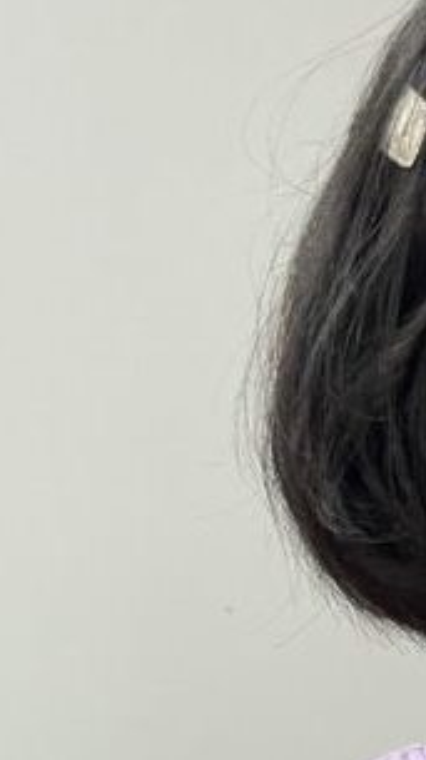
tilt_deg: -9.8
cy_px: 944
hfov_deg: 6.4
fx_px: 3744
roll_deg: +0.1
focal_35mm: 186
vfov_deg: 11.3
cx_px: 645
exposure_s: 1/100
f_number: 2
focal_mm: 6
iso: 125
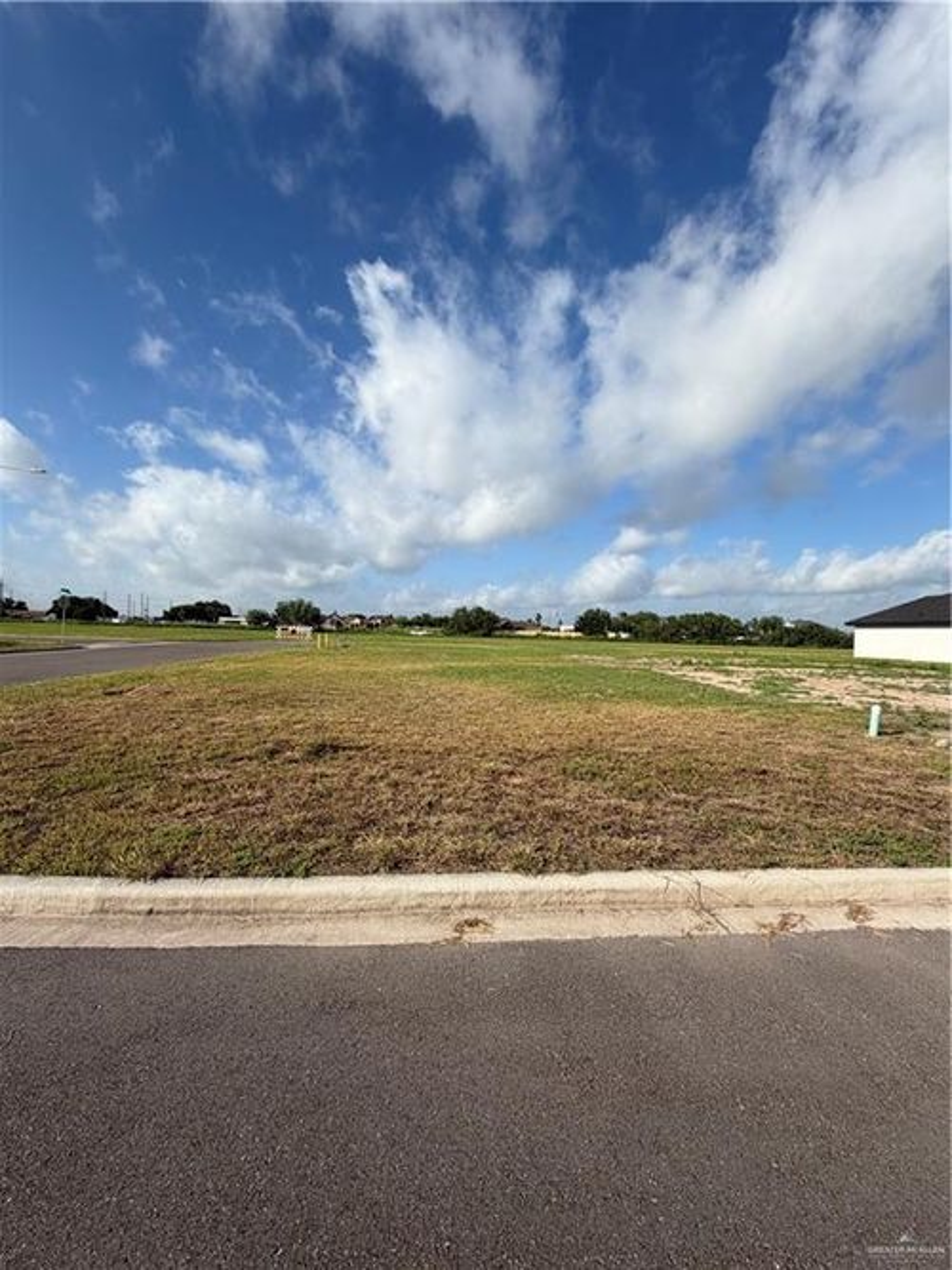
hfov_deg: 85.7
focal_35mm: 14
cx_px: 476
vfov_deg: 102.1
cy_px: 635
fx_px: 514
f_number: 2.2
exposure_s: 1/1145
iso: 20
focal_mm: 2.22
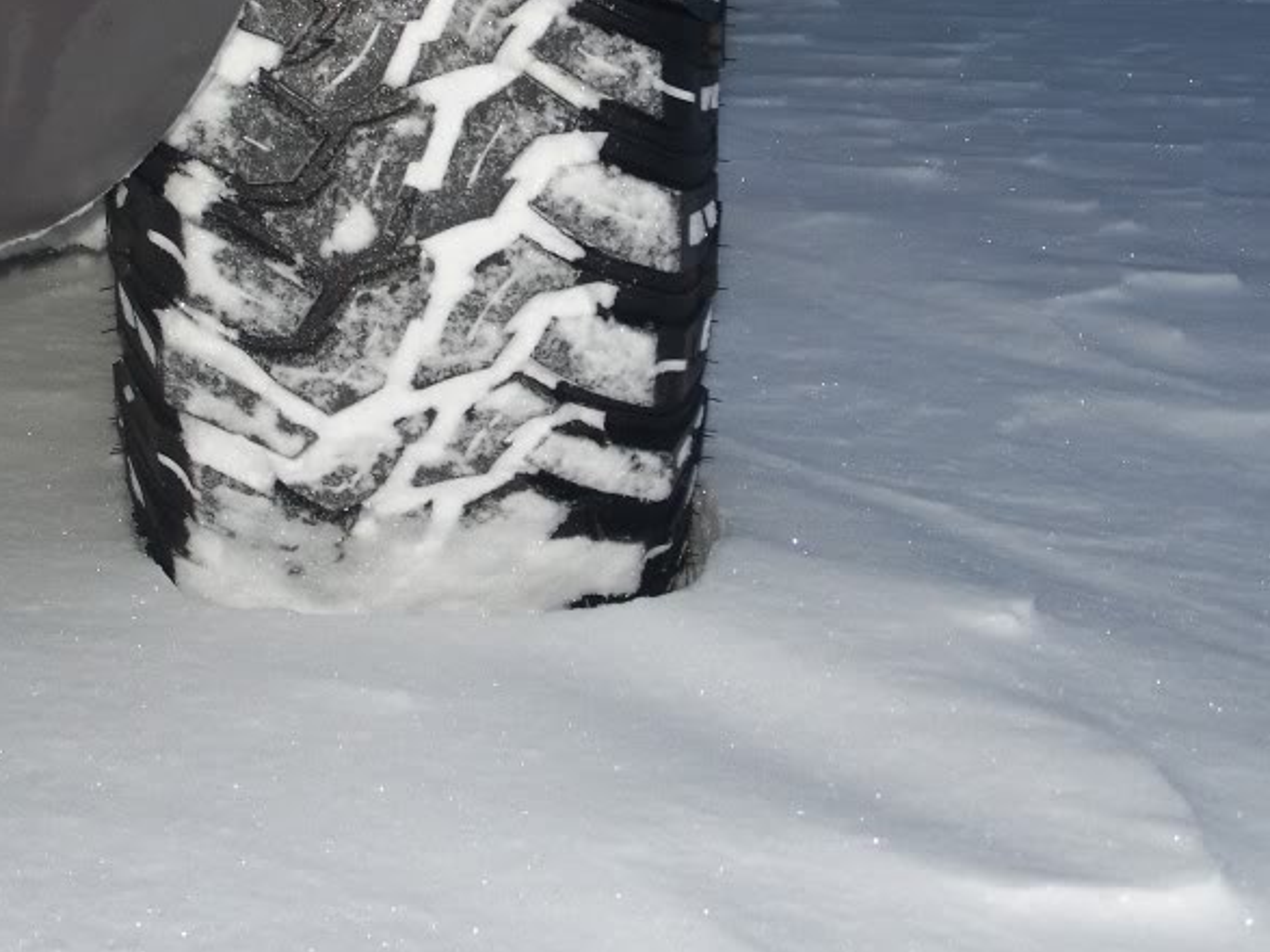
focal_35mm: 89
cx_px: 511
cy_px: 195
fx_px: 3265
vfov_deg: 16.5
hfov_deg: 22.0
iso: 125
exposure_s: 1/80
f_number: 3.2
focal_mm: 10.7
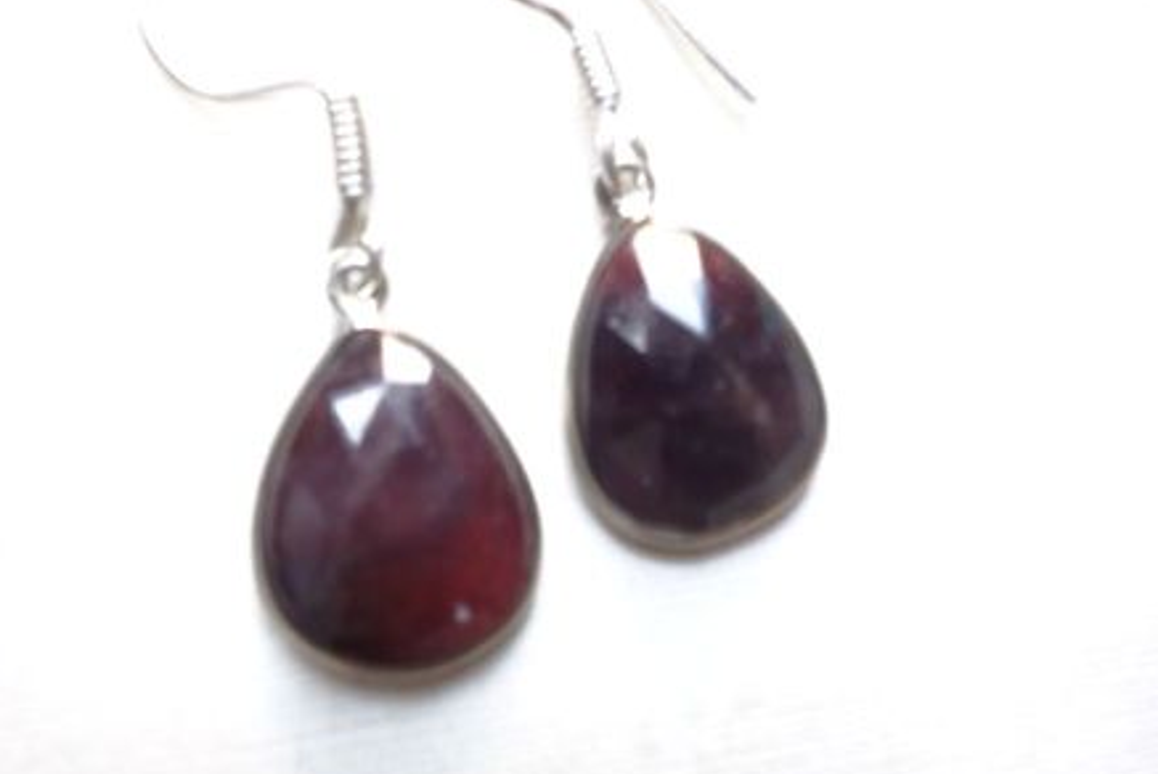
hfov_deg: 58.5
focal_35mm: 32
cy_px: 408
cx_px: 511
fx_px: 1030
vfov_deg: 41.2
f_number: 5.6
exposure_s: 1/3
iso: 125
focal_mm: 10.4
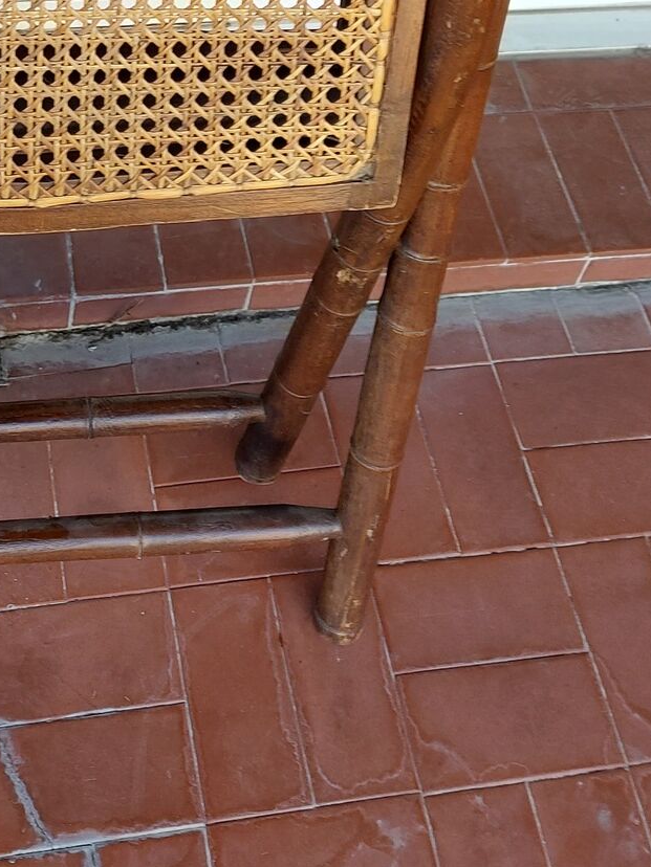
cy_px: -110
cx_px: 170
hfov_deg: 25.0
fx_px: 1454
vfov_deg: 29.6
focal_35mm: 58
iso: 32
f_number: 1.8
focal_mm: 5.23
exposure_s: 1/50
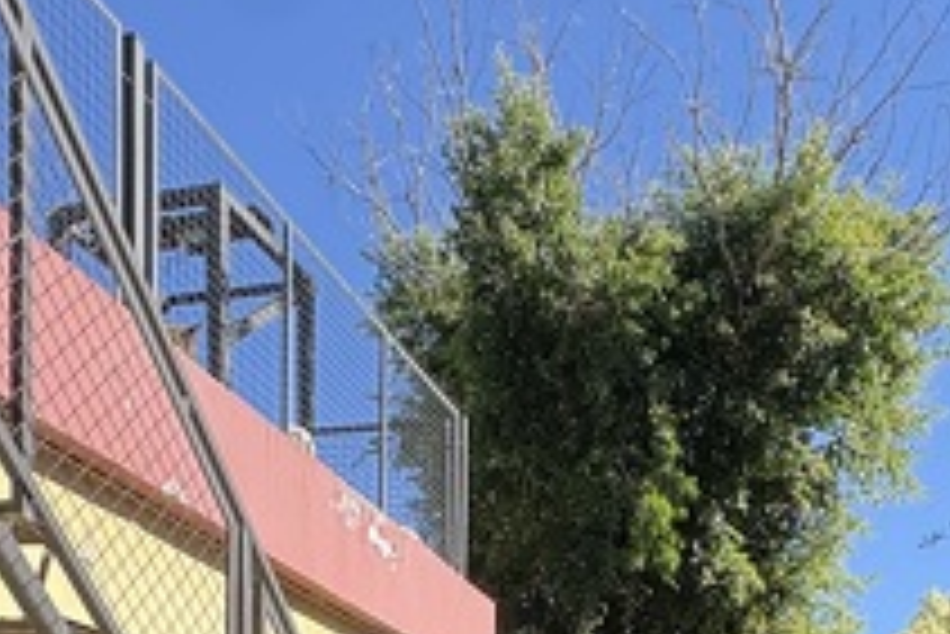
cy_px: 1025
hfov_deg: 41.7
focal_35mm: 46
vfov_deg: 22.3
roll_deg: -1.2
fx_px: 1215
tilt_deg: -2.8
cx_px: 689
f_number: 2.2
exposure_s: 1/456
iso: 64
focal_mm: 2.22
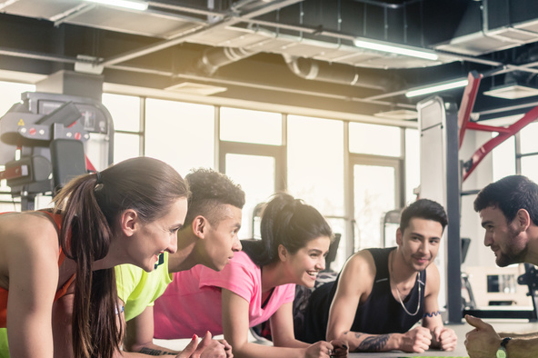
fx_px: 1060
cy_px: 153
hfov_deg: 28.1
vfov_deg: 19.2
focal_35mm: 71
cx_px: 394
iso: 1000
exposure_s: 1/160
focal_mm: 35
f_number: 3.5
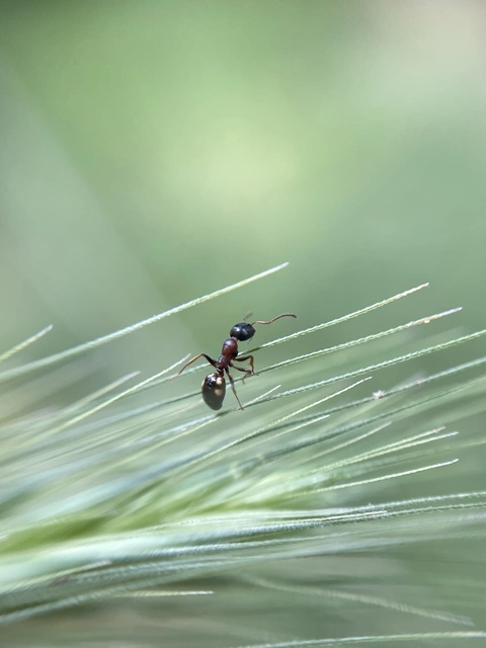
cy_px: 324
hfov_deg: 53.1
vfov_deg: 67.3
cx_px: 243
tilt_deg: -40.3
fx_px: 487
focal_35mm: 26
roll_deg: +3.4
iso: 40
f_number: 1.6
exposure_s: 1/121
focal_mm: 4.2
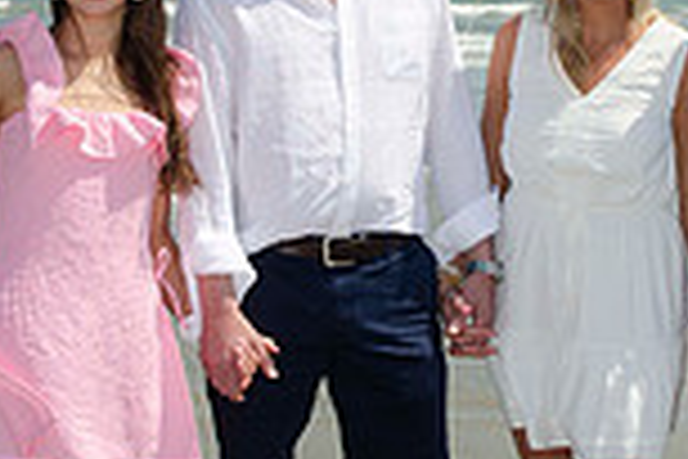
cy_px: 189
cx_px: 432
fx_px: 1854
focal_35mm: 97
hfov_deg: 21.0
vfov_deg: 14.1
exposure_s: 1/250
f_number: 10
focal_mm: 22
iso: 100
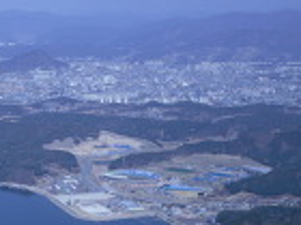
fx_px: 870
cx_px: -127
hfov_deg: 17.9
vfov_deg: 14.8
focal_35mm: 100
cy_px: 137
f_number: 7.6
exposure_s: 1/279
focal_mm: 6.3
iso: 80
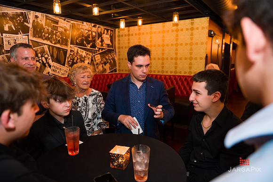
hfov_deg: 73.8
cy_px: 91
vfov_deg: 53.1
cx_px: 137
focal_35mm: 24
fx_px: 182
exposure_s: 1/200
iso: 1250
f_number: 3.2
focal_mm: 24
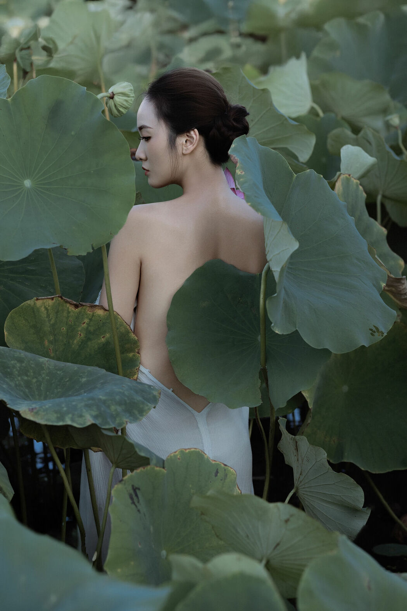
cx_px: 204
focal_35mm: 85
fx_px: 1441
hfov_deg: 16.1
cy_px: 306
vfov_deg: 23.9
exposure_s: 1/800
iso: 320
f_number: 4
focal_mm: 85
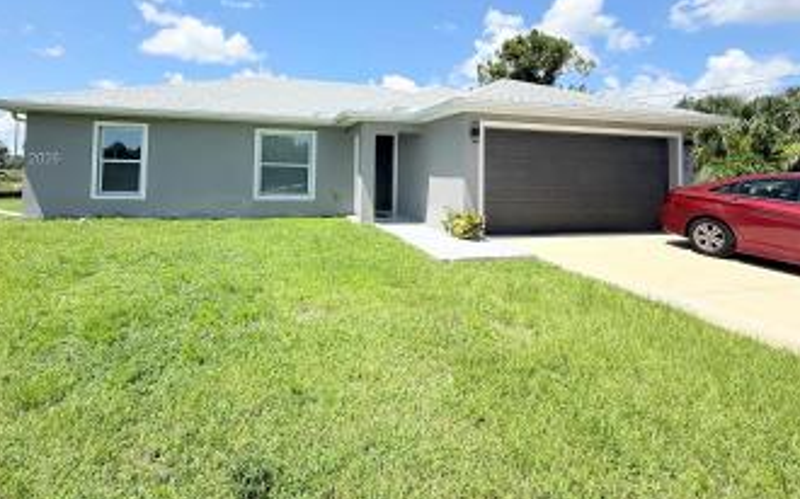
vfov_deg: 63.1
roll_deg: -0.3
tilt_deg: +2.5
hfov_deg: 90.8
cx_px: 356
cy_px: 160
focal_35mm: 18
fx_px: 392
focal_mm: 2.22
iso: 20
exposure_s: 1/901
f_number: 2.2
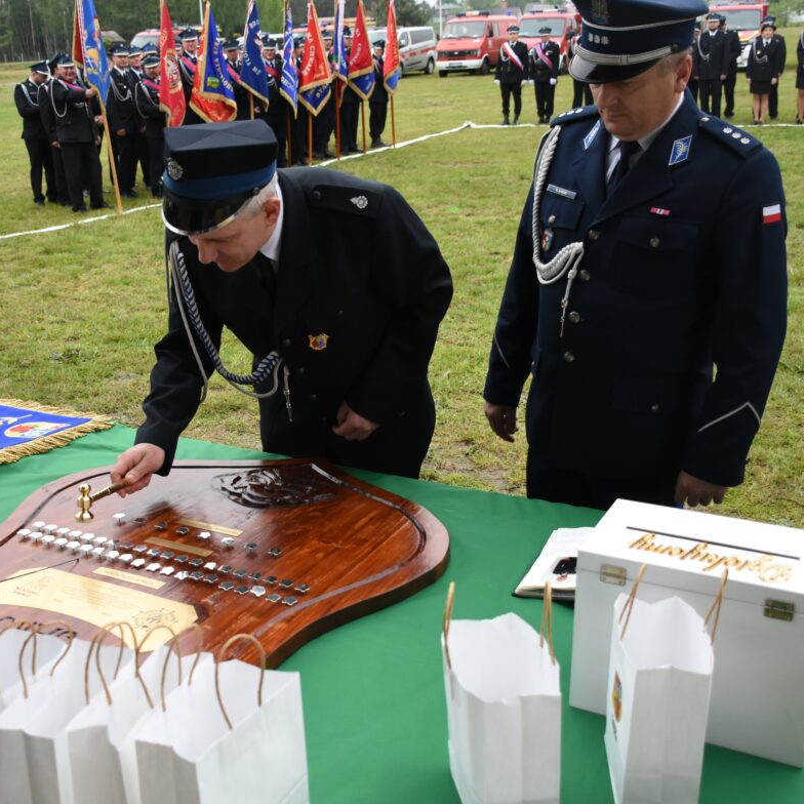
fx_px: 1025
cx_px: 319
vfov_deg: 42.8
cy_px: 402
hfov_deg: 42.6
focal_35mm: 39
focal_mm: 20
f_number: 3.5
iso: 800
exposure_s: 1/1000
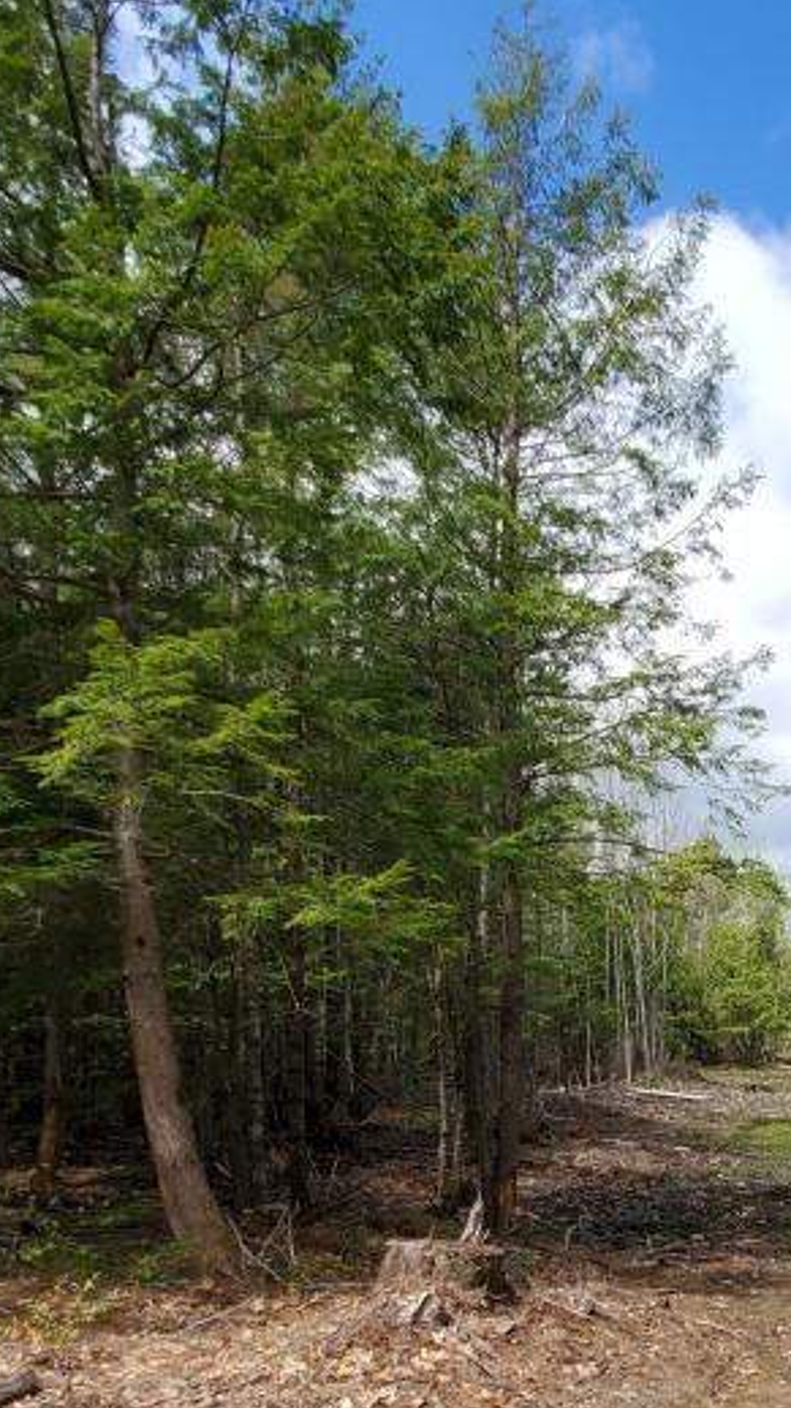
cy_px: 1033
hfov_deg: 38.7
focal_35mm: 28
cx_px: 707
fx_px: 1045
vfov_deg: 64.4
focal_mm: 1.8
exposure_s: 1/682
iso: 50
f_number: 2.2
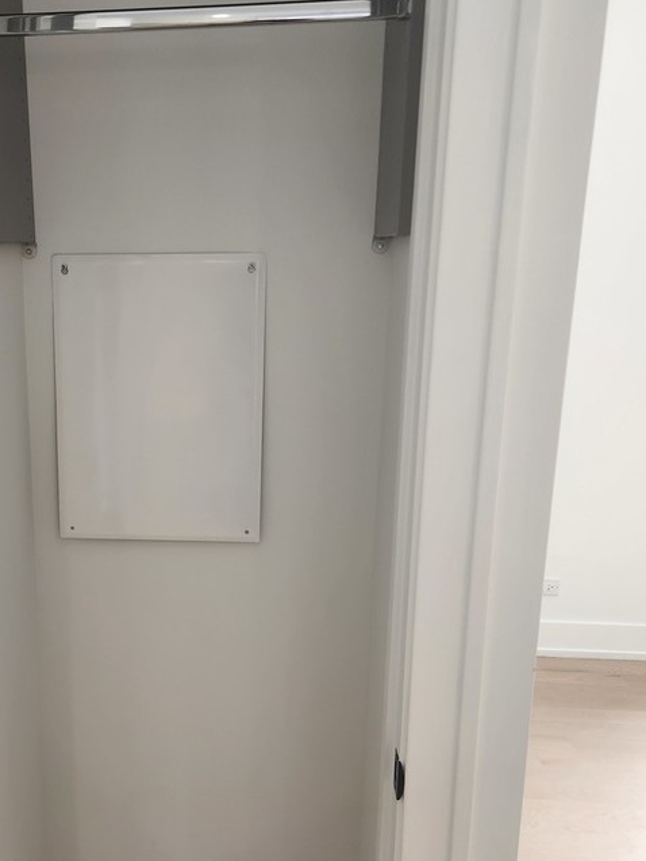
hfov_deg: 35.7
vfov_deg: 47.6
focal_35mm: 39
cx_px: 136
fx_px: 970
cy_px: 507
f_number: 1.8
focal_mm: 5.4
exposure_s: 1/120
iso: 100
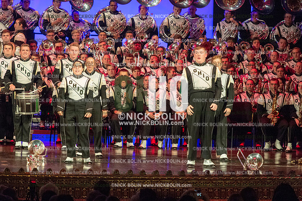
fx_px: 1844
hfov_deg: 9.4
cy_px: 100
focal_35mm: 220
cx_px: 151
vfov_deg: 6.2
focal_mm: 220
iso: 8000
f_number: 5.6
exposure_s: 1/320
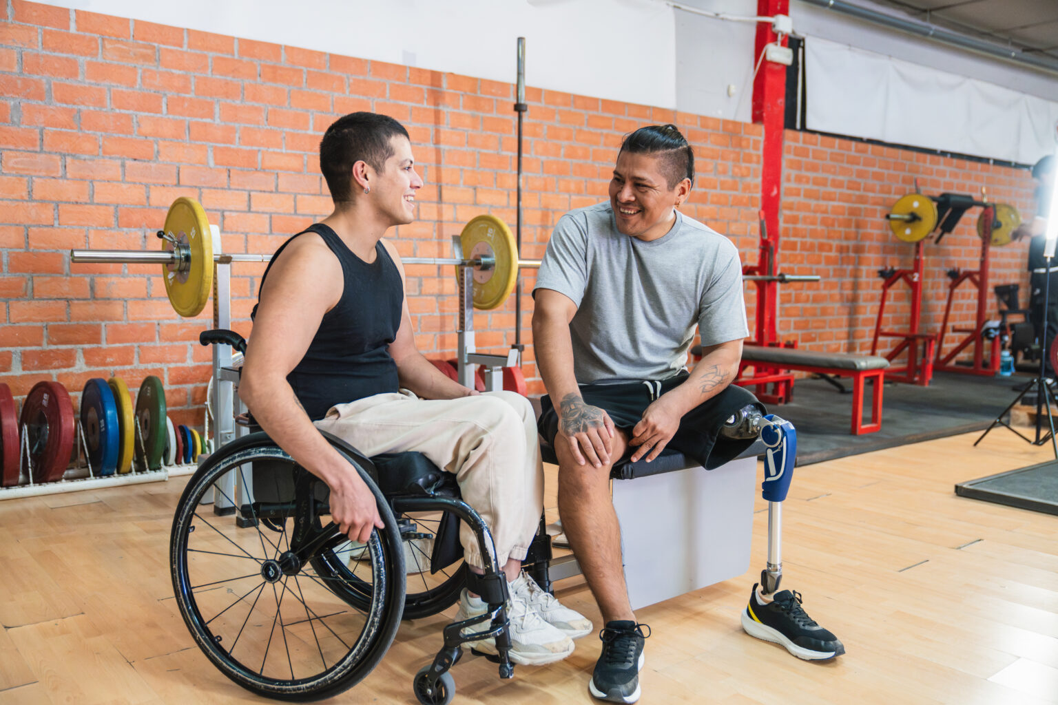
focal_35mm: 31
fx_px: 911
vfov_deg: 42.3
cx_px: 529
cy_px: 352
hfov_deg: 60.3
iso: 3200
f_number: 2.8
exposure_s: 1/200
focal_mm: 31
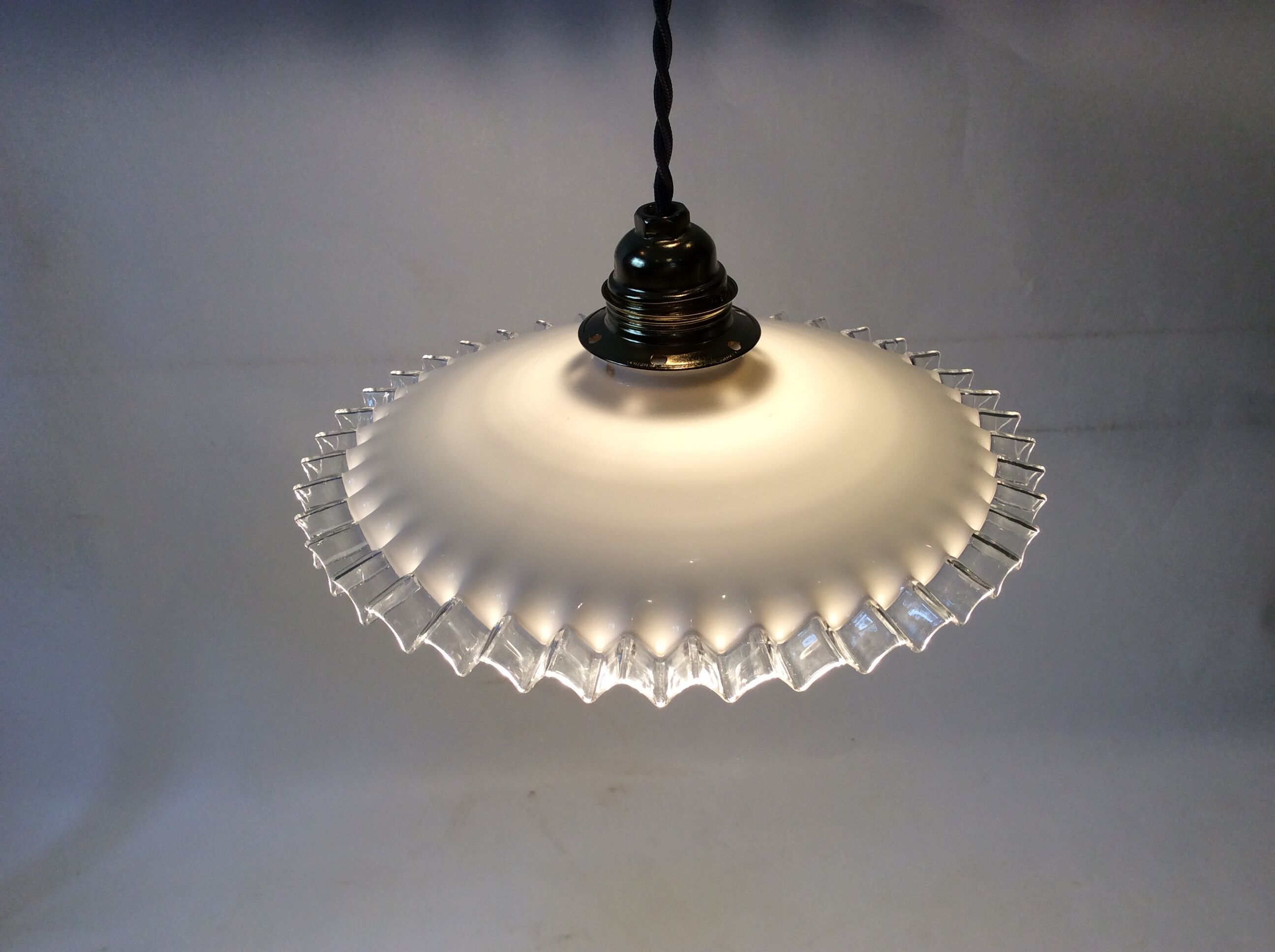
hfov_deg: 56.9
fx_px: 1177
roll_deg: +3.1
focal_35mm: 32
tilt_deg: -31.9
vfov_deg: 44.1
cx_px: 638
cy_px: 476
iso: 40
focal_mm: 3.3
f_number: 2.4
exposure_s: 1/100
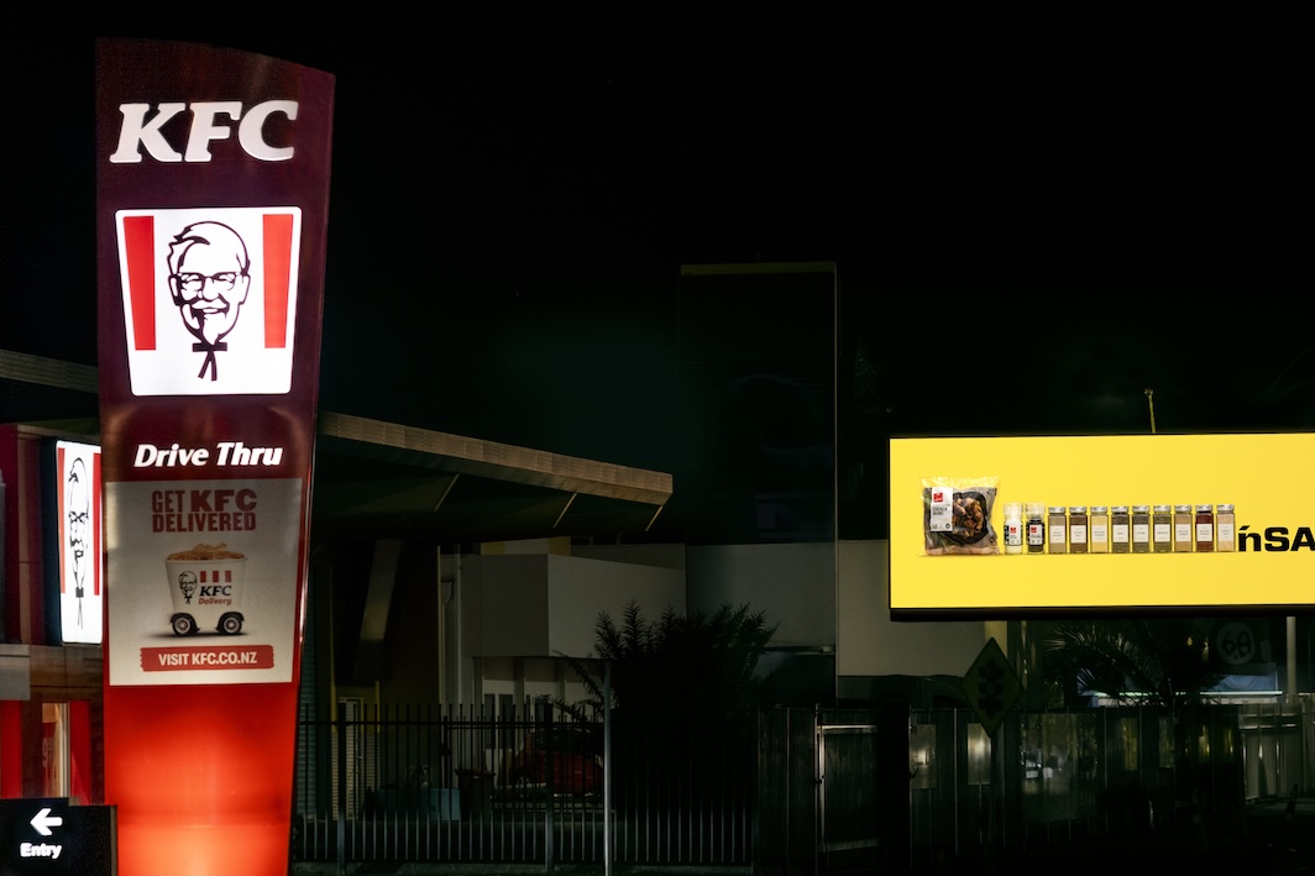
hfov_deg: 9.0
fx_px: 8363
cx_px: 733
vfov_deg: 6.0
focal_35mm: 229
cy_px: 492
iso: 500
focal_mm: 135
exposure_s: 1/8
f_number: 5.6
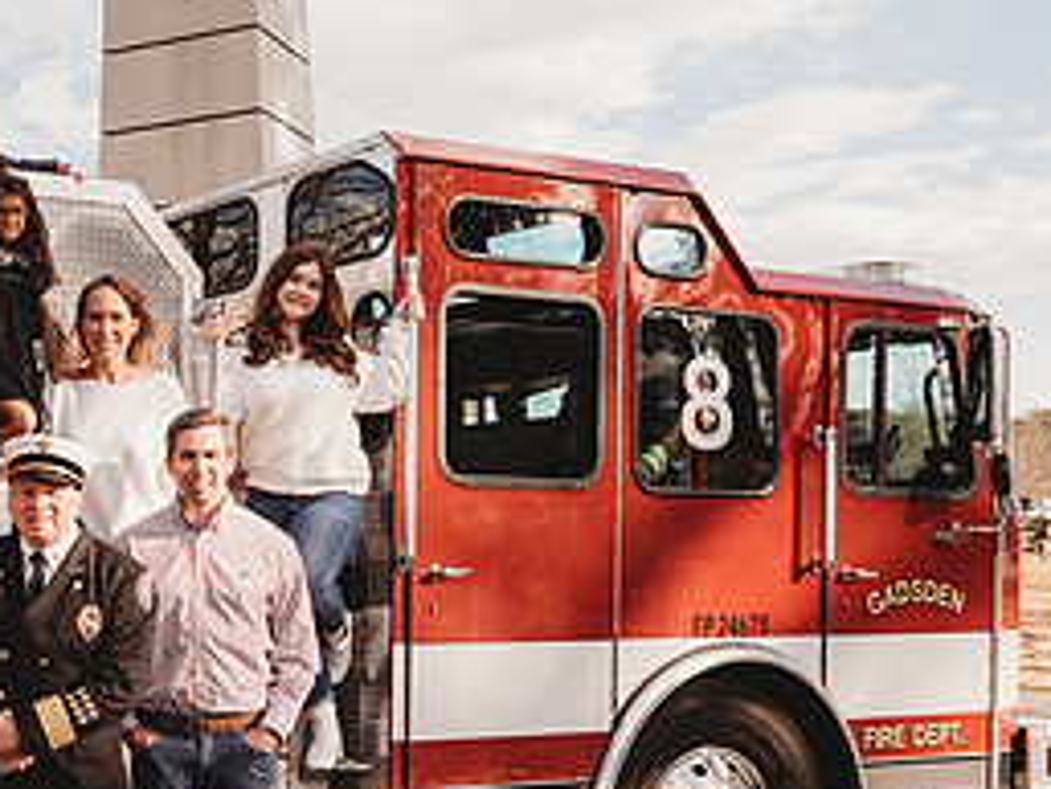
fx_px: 1580
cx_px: -70
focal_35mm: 52
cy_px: 562
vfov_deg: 27.8
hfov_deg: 32.8
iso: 100
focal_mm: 24
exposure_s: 1/640
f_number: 3.5
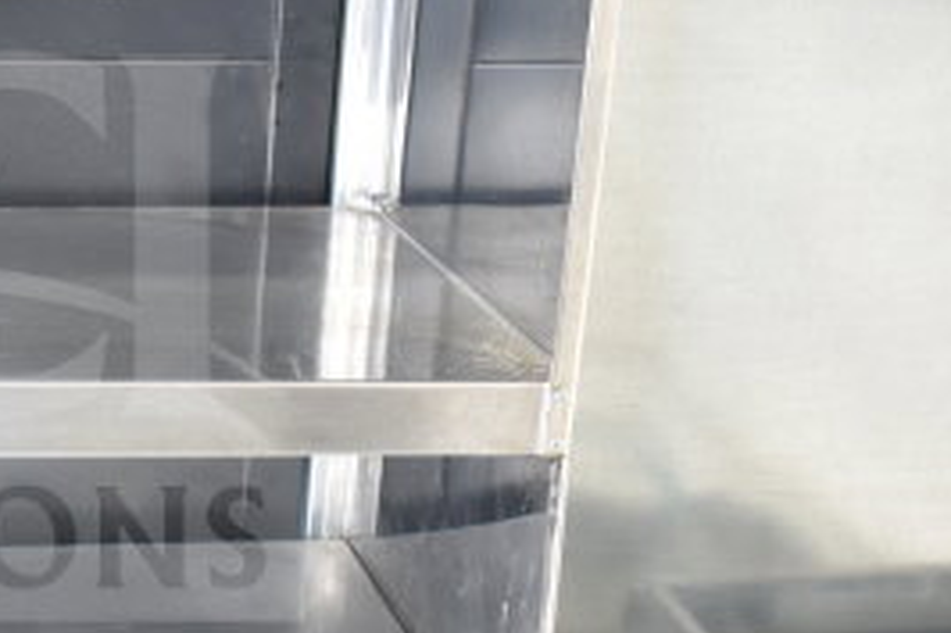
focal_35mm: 62
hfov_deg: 29.2
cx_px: -100
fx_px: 1637
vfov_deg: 21.9
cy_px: 338
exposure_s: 1/30
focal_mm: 18
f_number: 3.5
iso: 720
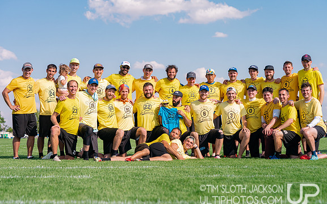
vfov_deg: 16.9
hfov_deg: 26.8
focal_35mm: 77
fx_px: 686
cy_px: 109
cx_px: 162
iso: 640
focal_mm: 74
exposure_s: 1/5000
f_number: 4
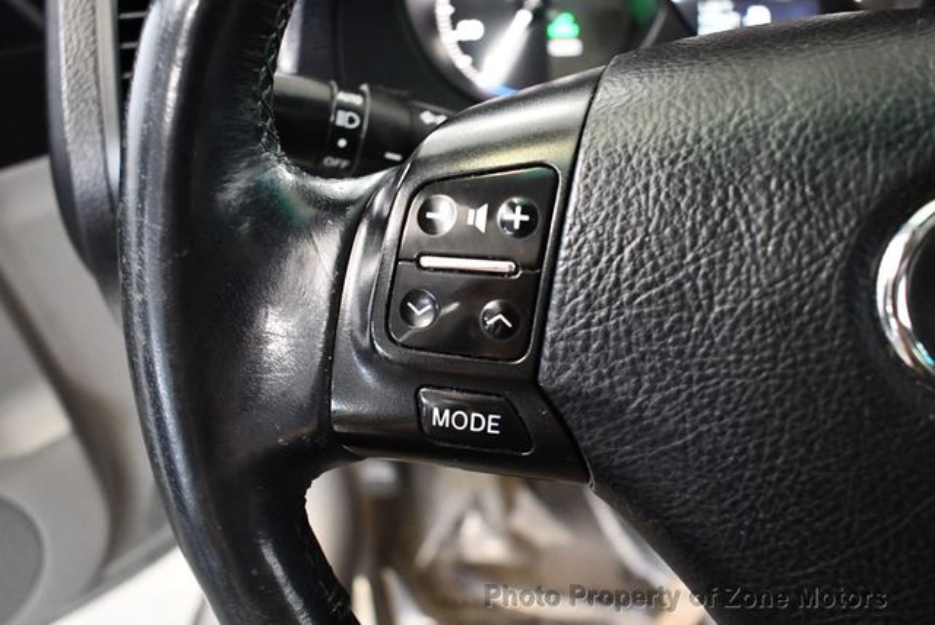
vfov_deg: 36.9
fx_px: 936
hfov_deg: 53.1
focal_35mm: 36
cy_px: 312
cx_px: 468
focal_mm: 18
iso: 3600
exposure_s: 1/60
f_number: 3.5
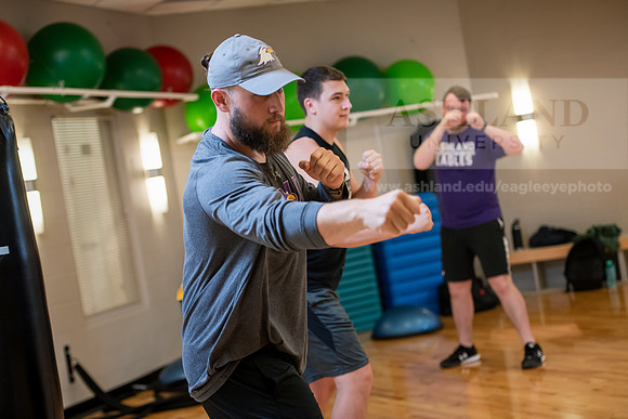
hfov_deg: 28.8
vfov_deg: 19.5
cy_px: 210
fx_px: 1221
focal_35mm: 70
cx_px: 314
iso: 1000
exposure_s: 1/200
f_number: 3.2
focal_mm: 70
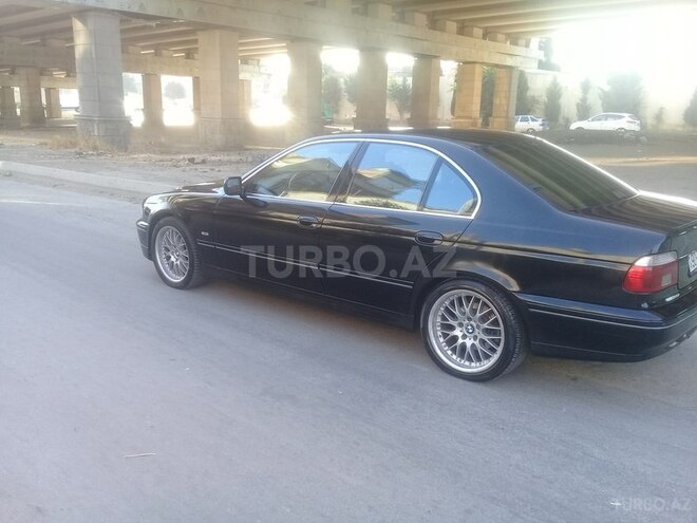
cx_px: 348
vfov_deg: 45.4
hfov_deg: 58.4
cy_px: 262
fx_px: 624
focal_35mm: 31
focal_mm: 3.3
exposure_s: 1/122
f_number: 2.2
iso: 50
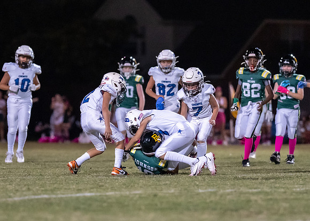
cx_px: 142
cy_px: 142
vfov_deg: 4.8
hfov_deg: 6.7
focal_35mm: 302
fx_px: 2654
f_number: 1.8
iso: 4000
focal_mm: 135
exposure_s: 1/1000
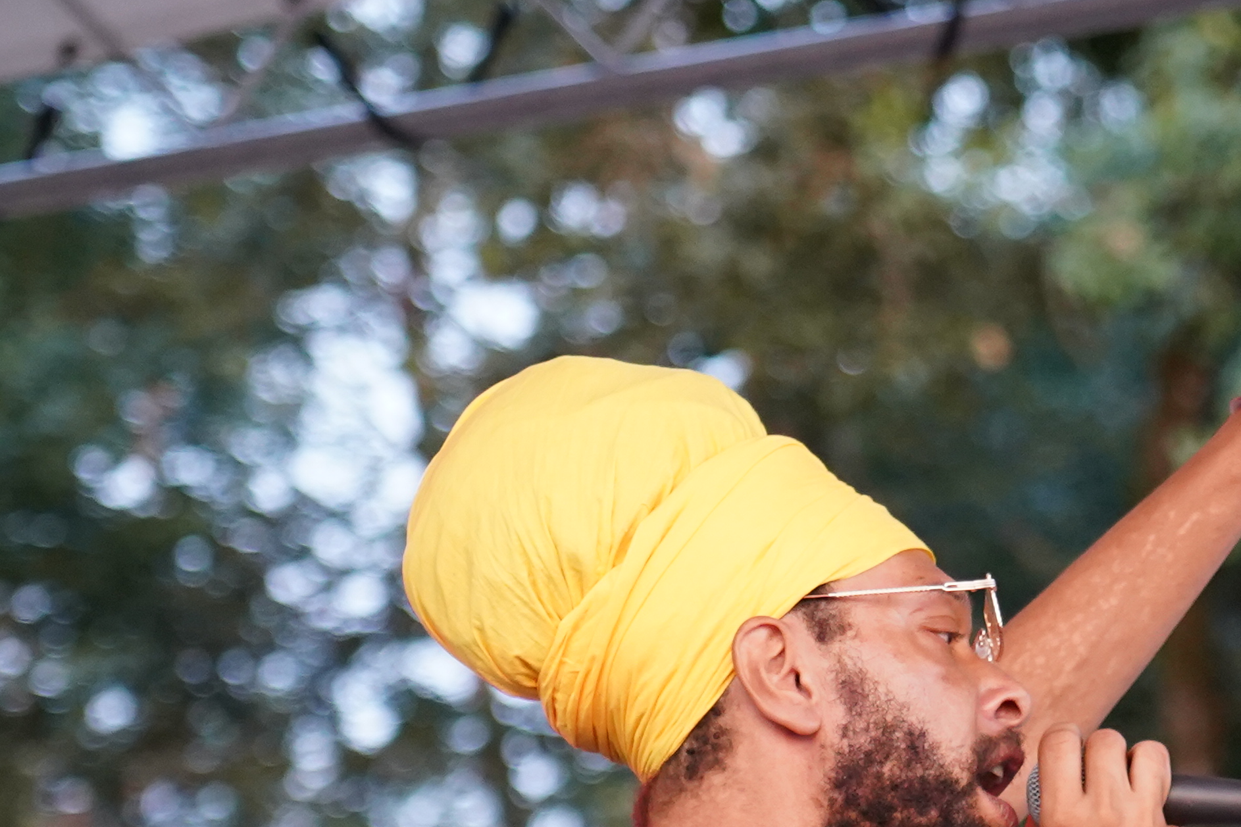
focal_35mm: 334
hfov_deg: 6.1
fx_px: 11512
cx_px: 1317
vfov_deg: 4.1
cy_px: 624
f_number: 4
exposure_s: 1/160
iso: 2500
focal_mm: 105
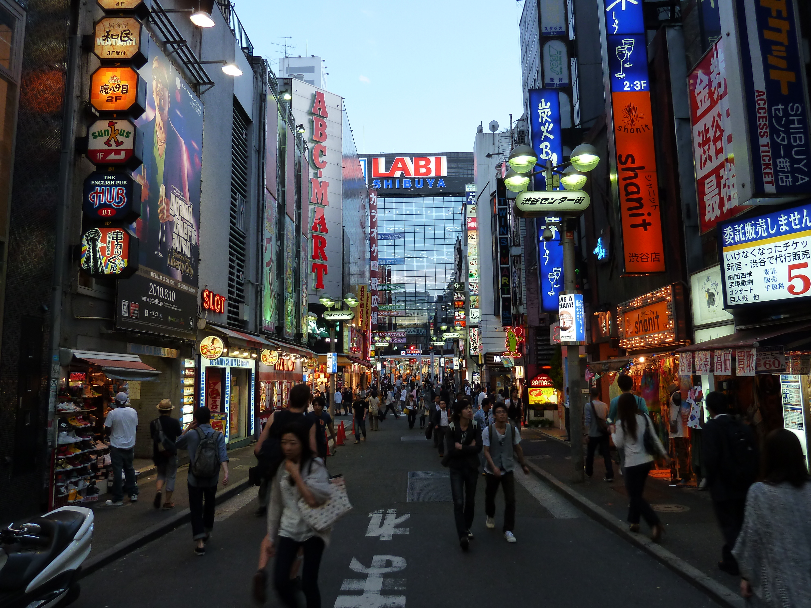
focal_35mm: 25
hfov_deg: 69.4
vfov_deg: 54.9
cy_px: 304
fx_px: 586
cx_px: 406
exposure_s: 1/30
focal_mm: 4.1
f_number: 3.3
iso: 125
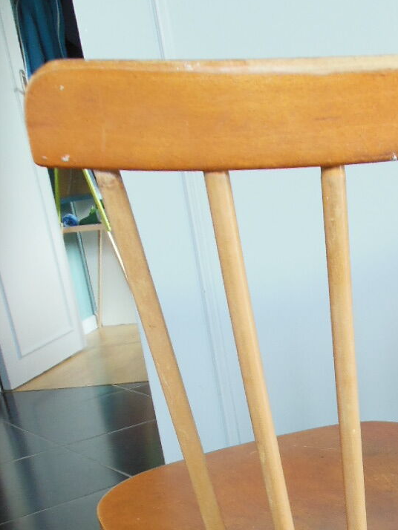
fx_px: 858
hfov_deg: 24.8
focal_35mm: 56
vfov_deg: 31.1
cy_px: 560
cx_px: 408
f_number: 3.2
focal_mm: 4.5
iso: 250
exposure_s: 1/30
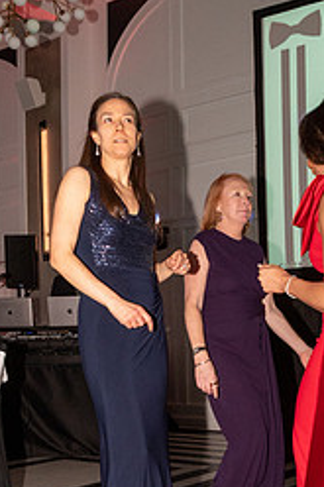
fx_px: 662
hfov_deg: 26.8
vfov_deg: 38.8
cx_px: 269
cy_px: 389
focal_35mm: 49
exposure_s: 1/80
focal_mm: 18
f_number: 8
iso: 2000
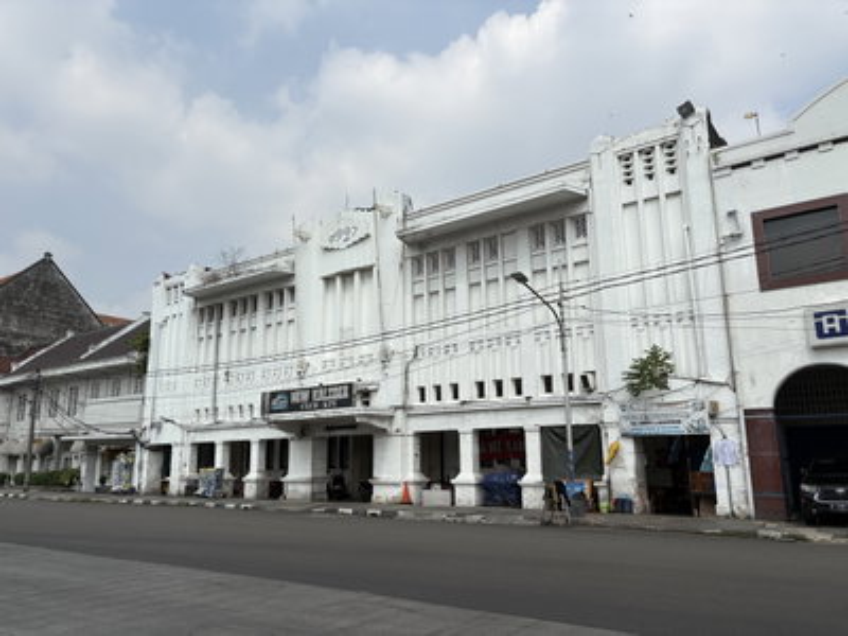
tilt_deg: +12.4
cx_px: 424
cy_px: 318
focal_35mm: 26
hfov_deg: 67.3
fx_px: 637
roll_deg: +0.7
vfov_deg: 53.1
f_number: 1.6
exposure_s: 1/6329
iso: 50
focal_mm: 5.96
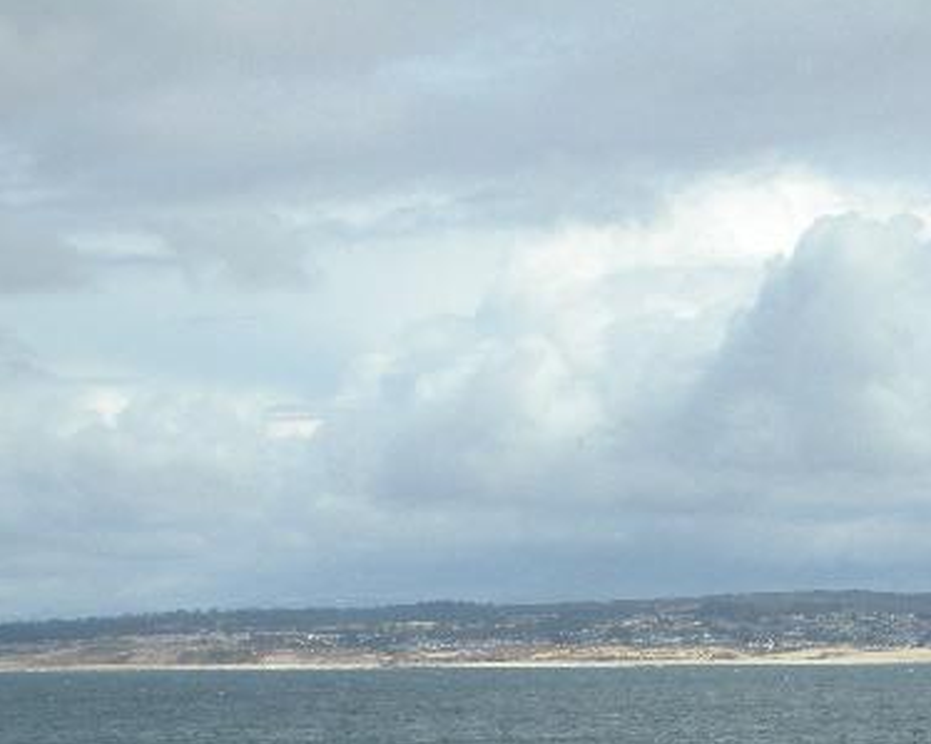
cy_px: 695
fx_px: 3388
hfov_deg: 15.5
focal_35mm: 123
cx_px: 739
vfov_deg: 12.4
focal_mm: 10.1
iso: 79
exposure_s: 1/124
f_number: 10.5
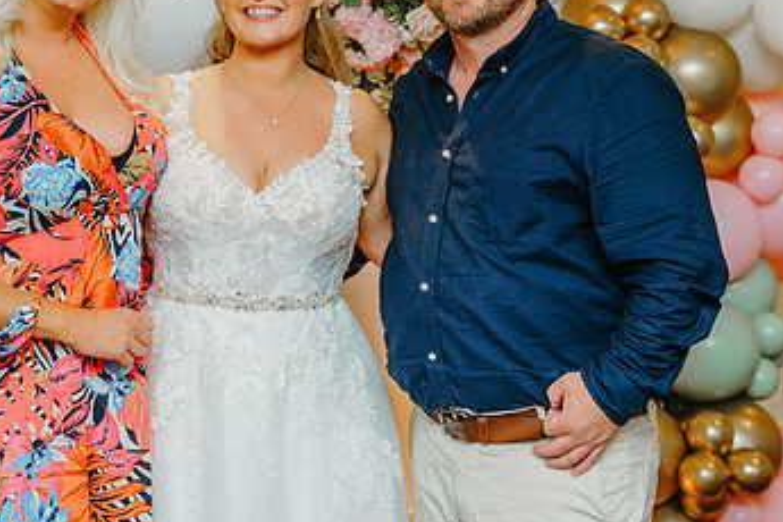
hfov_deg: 24.2
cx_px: 320
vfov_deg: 16.2
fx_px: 1827
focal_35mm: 84
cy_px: 117
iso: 2000
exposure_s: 1/200
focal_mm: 50
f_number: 2.8
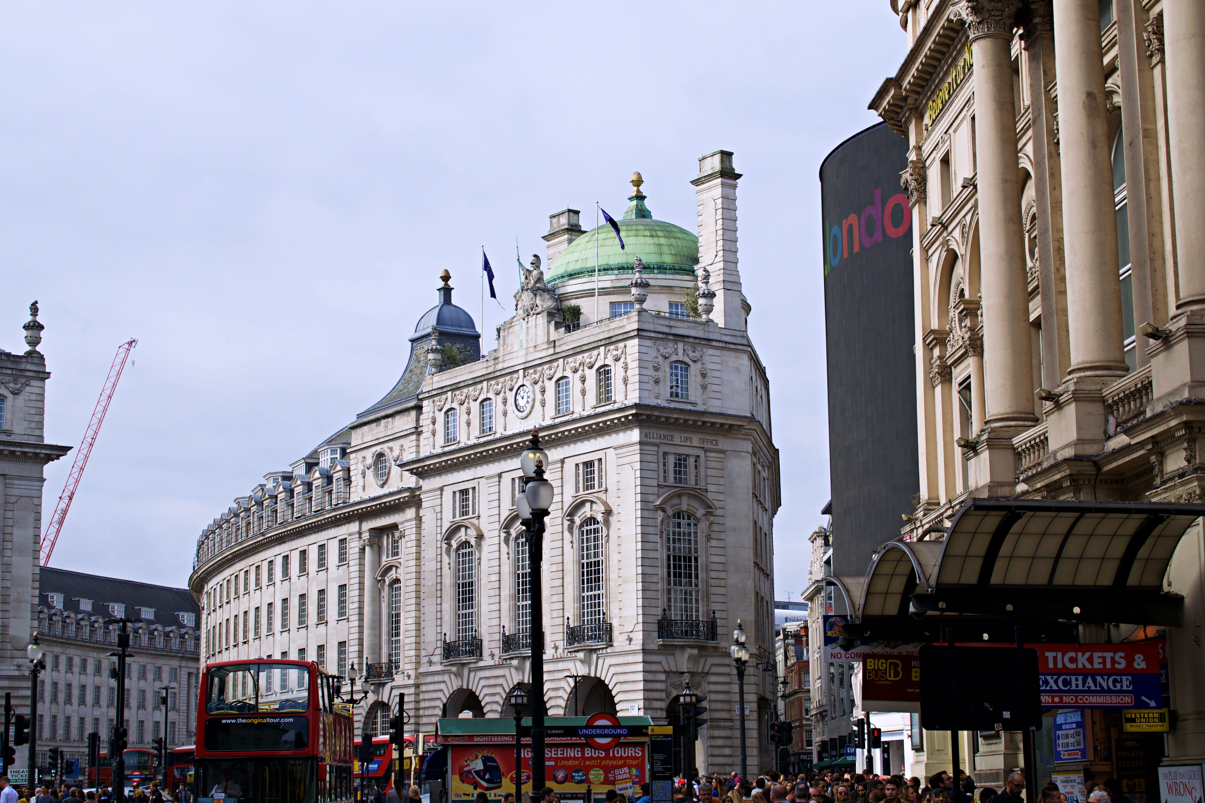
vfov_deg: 21.6
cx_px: 602
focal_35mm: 63
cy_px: 402
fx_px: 2109
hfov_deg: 31.9
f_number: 9
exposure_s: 1/320
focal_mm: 42
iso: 200
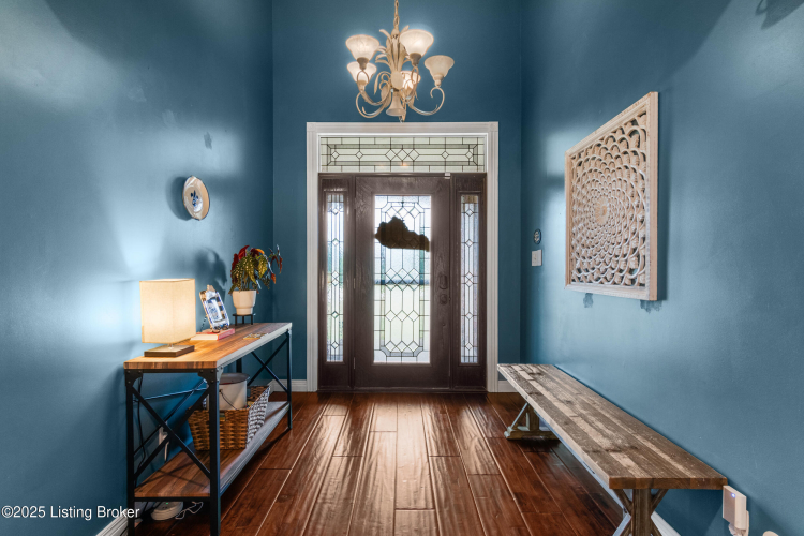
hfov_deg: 95.0
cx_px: 402
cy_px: 268
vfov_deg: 72.1
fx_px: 368
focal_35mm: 16
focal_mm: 11
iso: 400
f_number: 8
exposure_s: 1/3
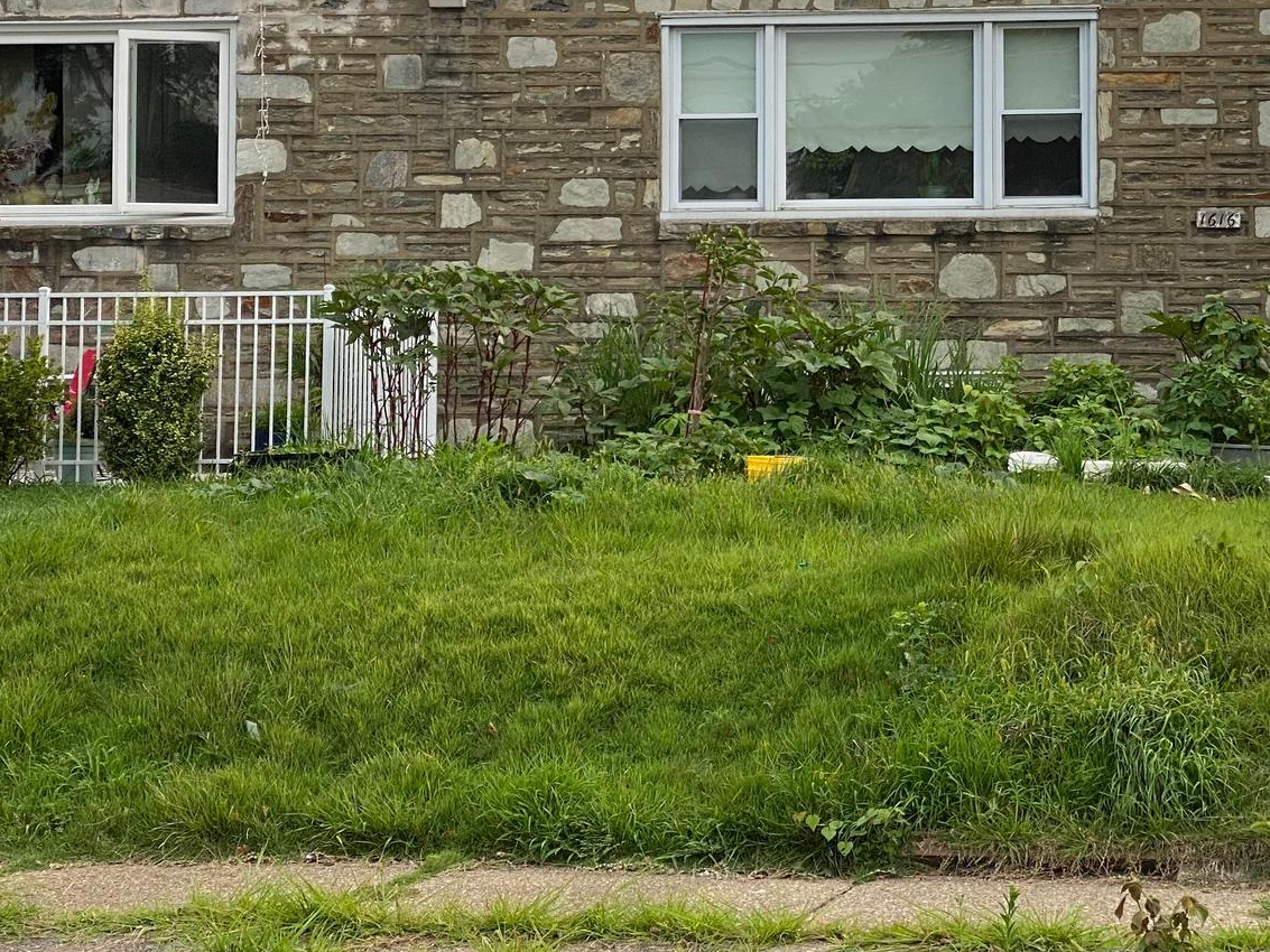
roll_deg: -0.1
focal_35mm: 94
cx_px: 982
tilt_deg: +2.8
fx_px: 3449
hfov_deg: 20.7
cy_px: 256
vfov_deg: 15.7
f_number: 2
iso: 20
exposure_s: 1/296
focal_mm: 6
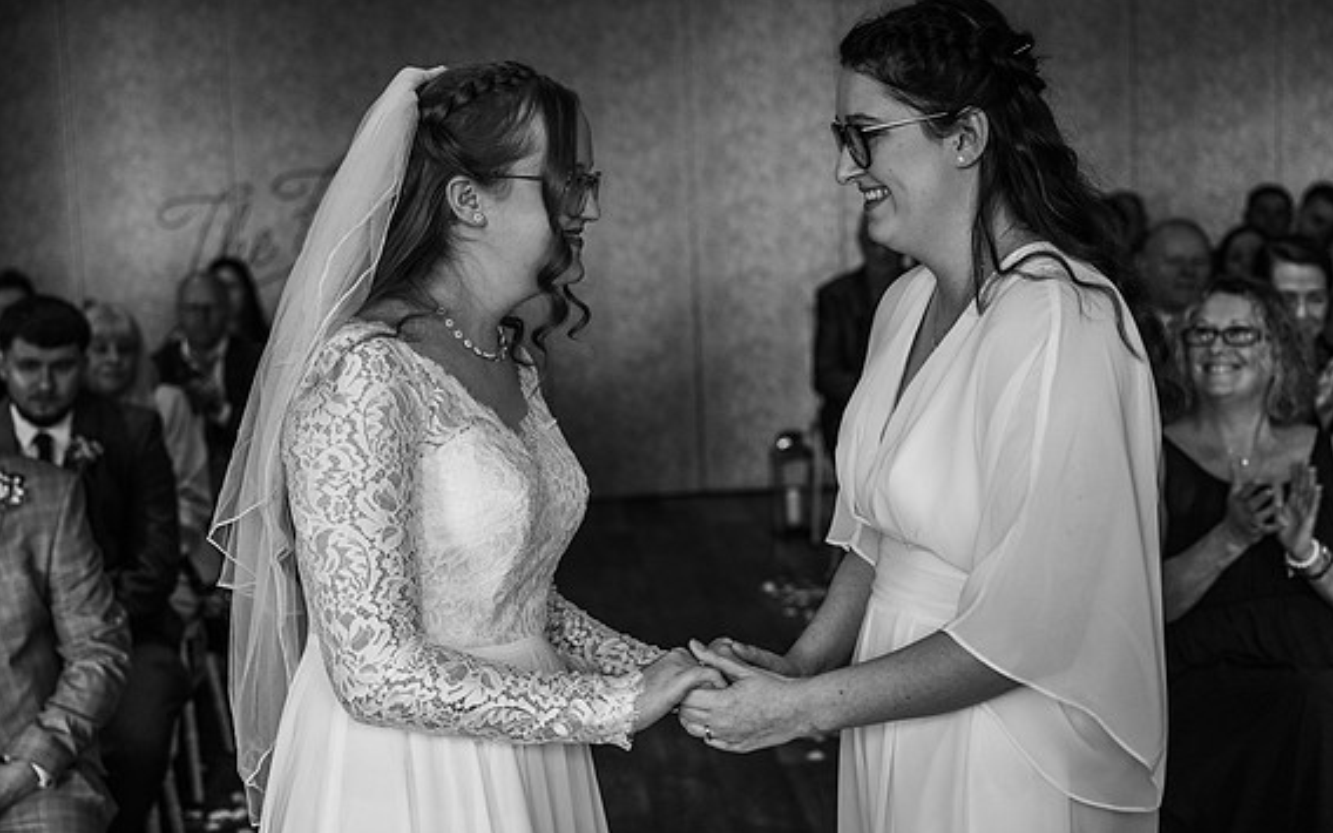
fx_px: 1889
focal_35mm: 52
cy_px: 397
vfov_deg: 24.9
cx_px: 674
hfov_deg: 38.9
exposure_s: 1/200
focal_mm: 50
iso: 560
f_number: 3.5
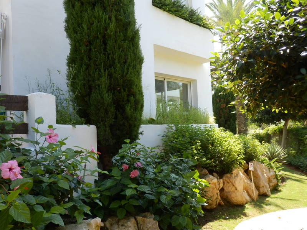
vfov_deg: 46.8
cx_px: 154
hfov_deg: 60.0
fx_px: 266
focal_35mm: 30
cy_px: 115
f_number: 3.3
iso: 80
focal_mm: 5.5
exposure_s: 1/200
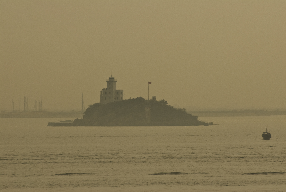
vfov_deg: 3.1
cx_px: 143
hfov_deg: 4.6
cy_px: 96
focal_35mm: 450
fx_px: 3579
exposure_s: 1/250
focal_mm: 300
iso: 100
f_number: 8
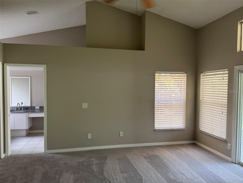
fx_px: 168
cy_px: 92
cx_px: 122
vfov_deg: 56.8
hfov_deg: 71.6
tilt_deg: -2.1
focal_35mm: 24
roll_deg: -1.1
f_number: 1.78
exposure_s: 1/60
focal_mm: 6.76
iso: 125
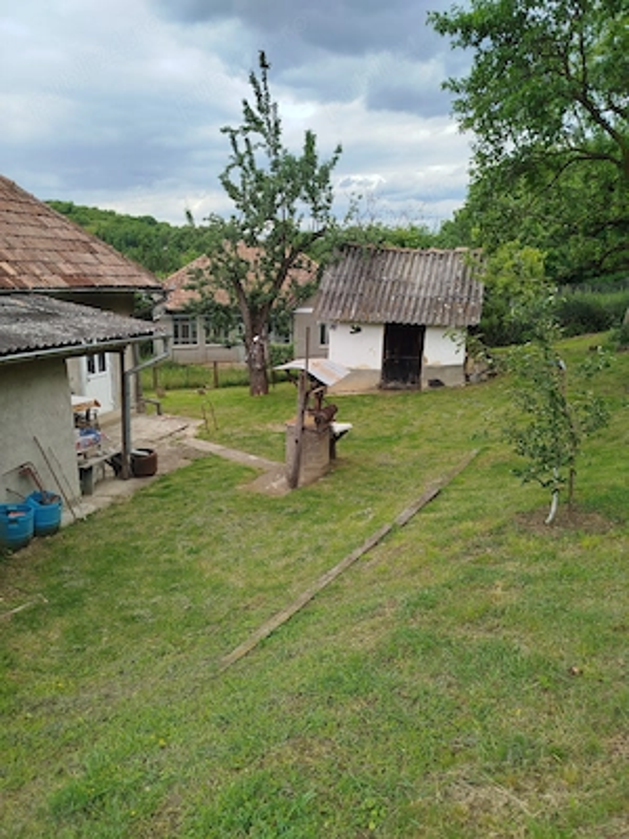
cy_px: 420
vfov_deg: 71.6
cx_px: 314
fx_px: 581
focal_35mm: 24
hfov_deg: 56.8
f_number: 1.7
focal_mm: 5.31
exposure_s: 1/651
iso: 50
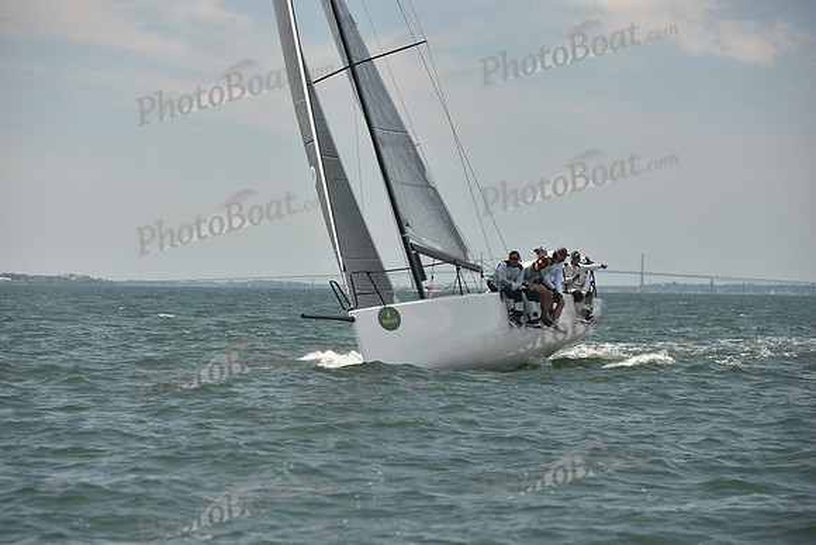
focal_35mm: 130
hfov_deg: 15.8
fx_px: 2947
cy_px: 272
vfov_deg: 10.6
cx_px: 408
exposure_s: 1/1250
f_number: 5
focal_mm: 130
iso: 320
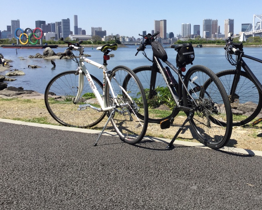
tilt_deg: -7.4
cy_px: 75
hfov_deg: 42.0
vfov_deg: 34.6
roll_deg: -1.4
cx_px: 185
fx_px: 333
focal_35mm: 43
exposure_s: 1/815
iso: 25
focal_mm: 3.3
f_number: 2.4
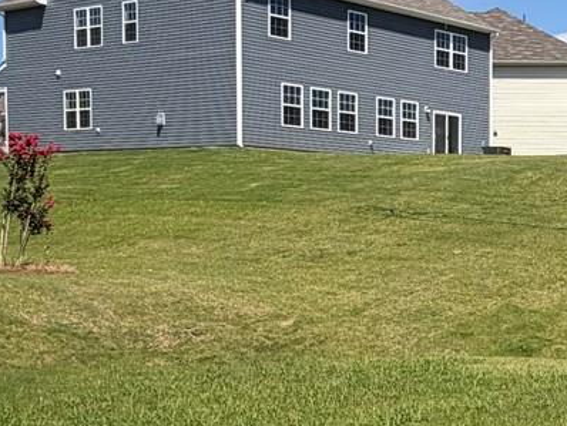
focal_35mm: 72
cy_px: 315
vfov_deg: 20.3
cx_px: 761
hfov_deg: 23.5
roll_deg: -1.1
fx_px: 1180
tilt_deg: -1.8
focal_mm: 2.22
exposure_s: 1/888
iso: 20
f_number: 2.2
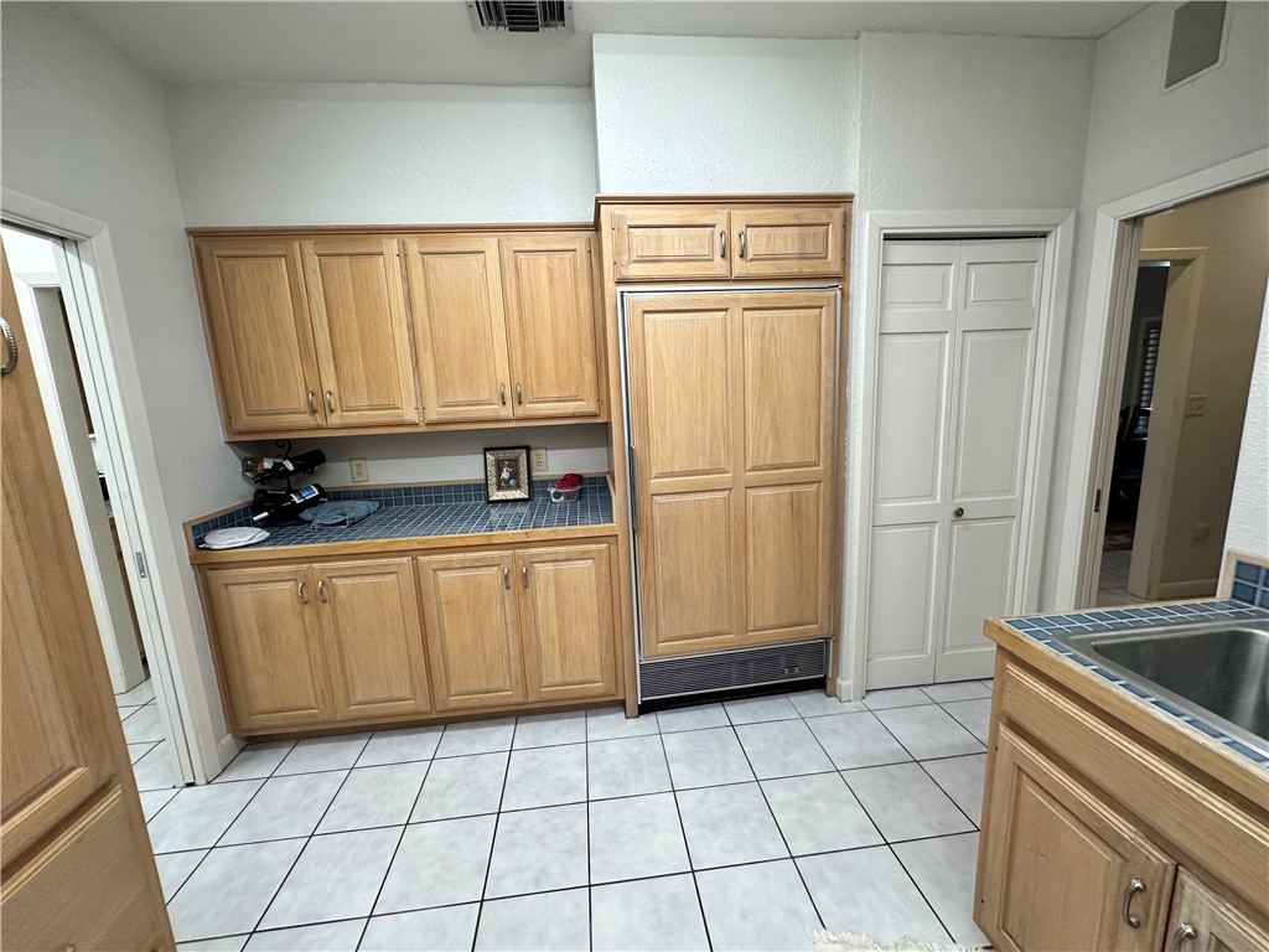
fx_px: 513
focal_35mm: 14
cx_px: 634
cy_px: 476
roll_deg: +1.8
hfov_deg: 102.1
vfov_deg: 85.7
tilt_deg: -9.1
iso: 200
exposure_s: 1/120
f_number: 2.2
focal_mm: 2.22
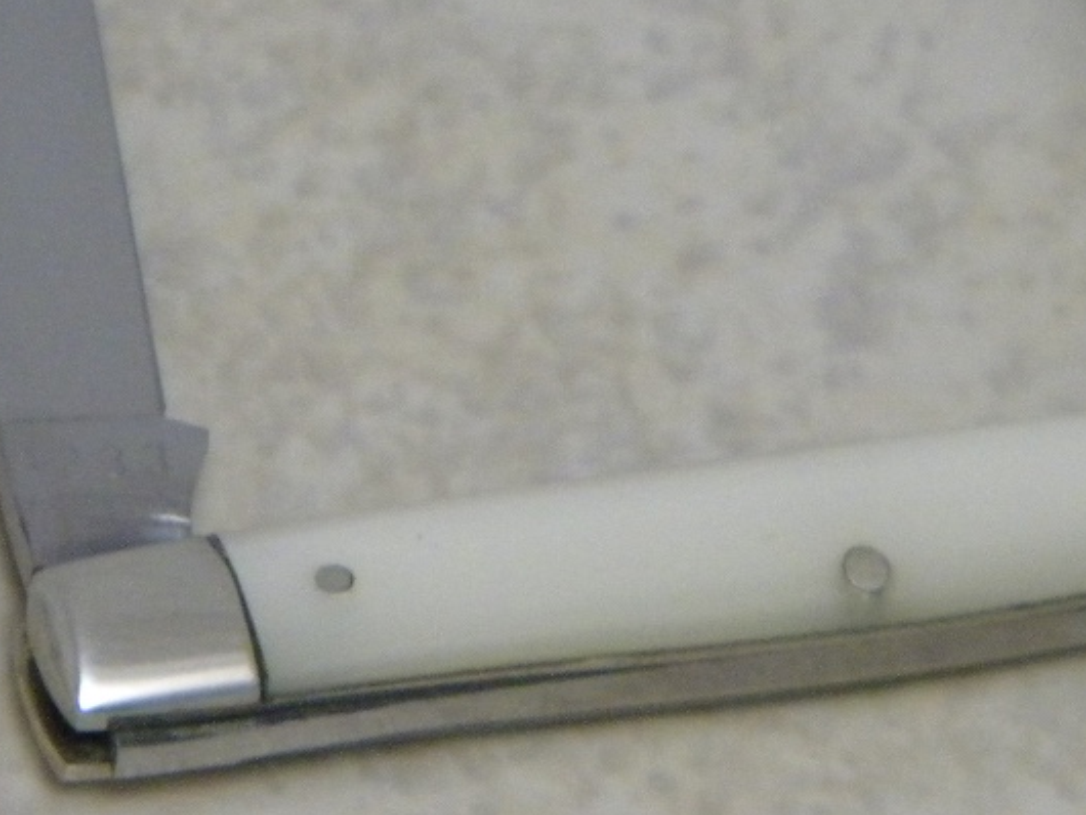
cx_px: 666
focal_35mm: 345
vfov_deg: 4.3
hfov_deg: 5.7
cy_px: 186
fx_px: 10829
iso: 800
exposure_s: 1/39
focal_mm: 33.1
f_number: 5.2
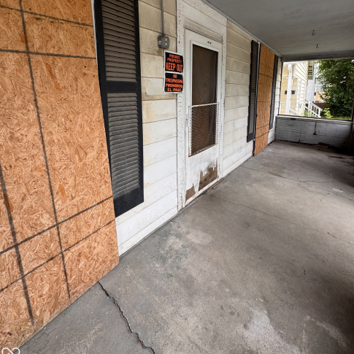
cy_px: 123
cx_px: 174
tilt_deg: -8.3
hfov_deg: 84.0
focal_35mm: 17
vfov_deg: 81.6
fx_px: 197
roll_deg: -0.9
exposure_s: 1/253
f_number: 2.2
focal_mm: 2.22
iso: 40
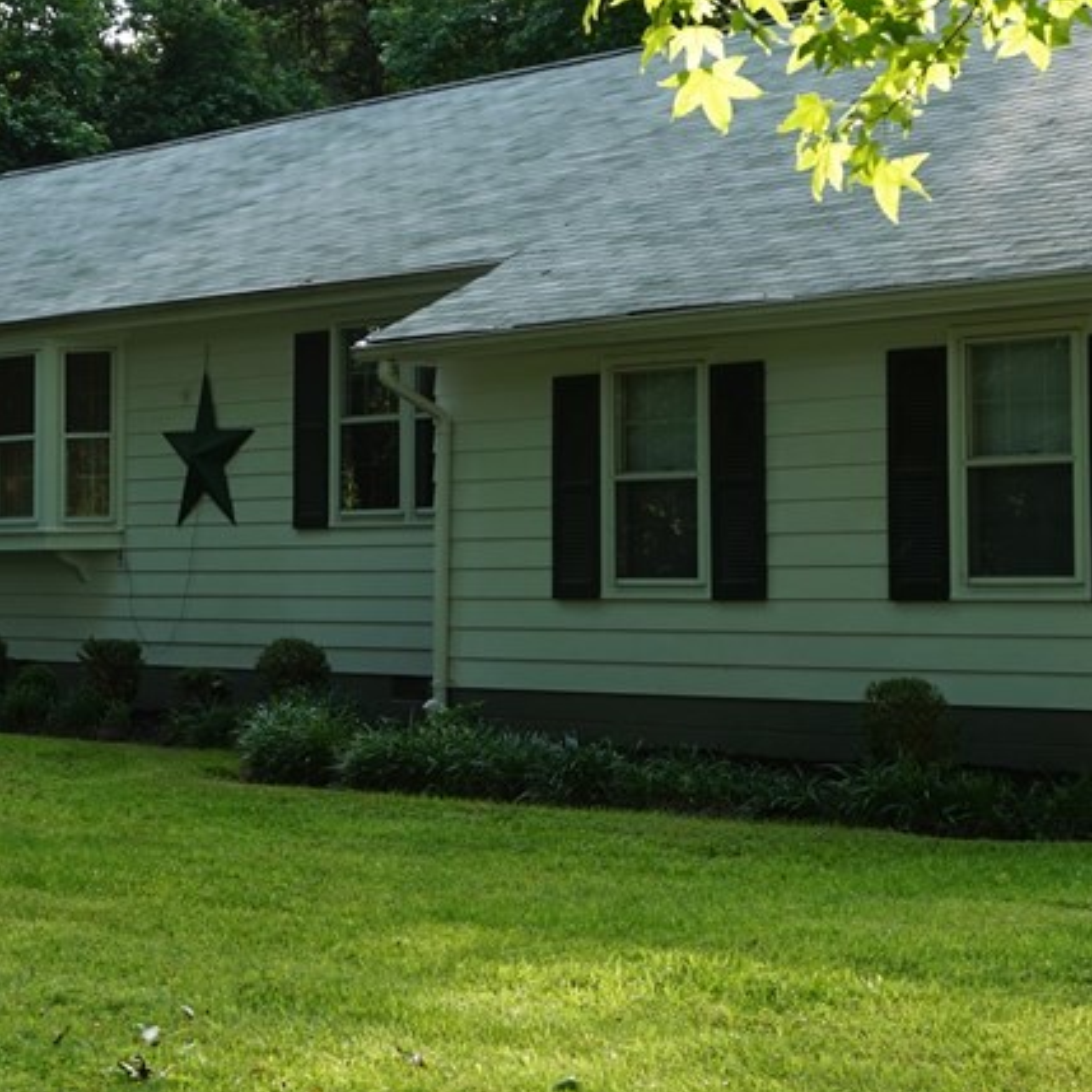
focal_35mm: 87
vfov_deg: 19.8
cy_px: 336
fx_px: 3108
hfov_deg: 19.8
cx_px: 277
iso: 100
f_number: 5.6
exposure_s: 1/60
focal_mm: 27
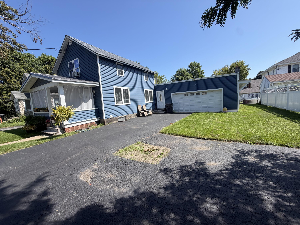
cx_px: 150
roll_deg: +3.9
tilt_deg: -6.3
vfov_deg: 85.7
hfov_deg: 102.1
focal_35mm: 14
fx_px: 121
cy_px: 112
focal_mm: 2.22
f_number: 2.2
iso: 25
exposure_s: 1/770
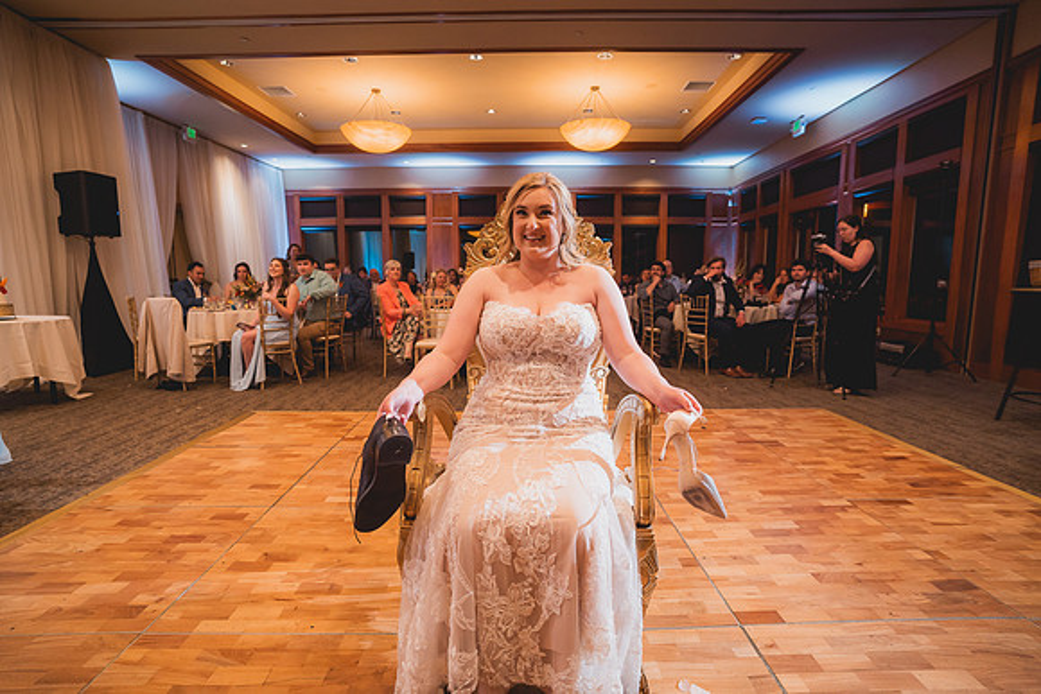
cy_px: 347
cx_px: 520
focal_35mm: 18
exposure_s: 1/100
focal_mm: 18
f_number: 2.8
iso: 1250
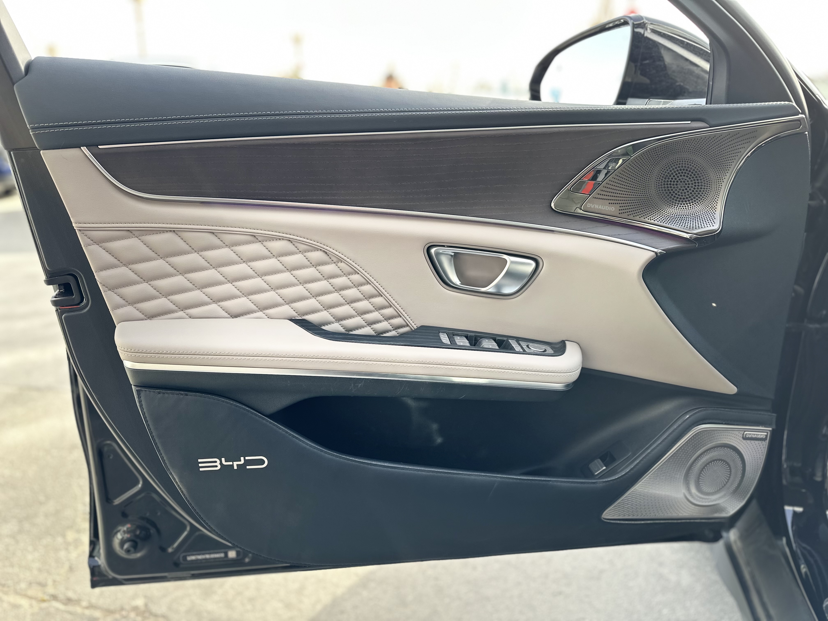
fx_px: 574
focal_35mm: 24
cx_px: 414
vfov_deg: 56.8
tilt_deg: -18.7
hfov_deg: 71.6
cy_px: 310
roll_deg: +0.3
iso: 80
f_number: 1.78
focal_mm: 6.86
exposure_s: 1/220
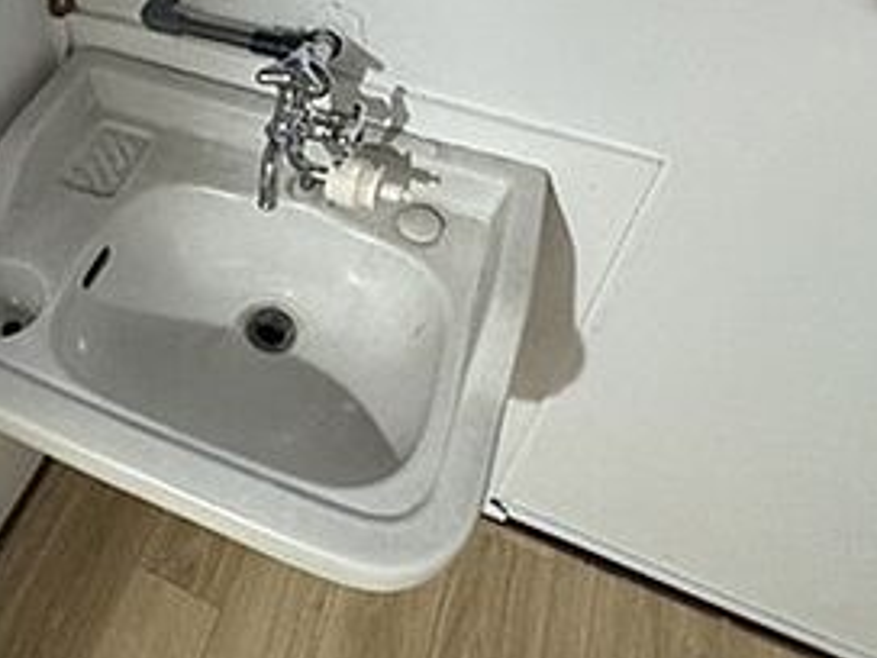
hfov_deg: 52.3
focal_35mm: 33
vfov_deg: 40.3
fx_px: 836
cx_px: 193
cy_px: 90
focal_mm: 2.22
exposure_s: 1/60
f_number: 2.2
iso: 1000
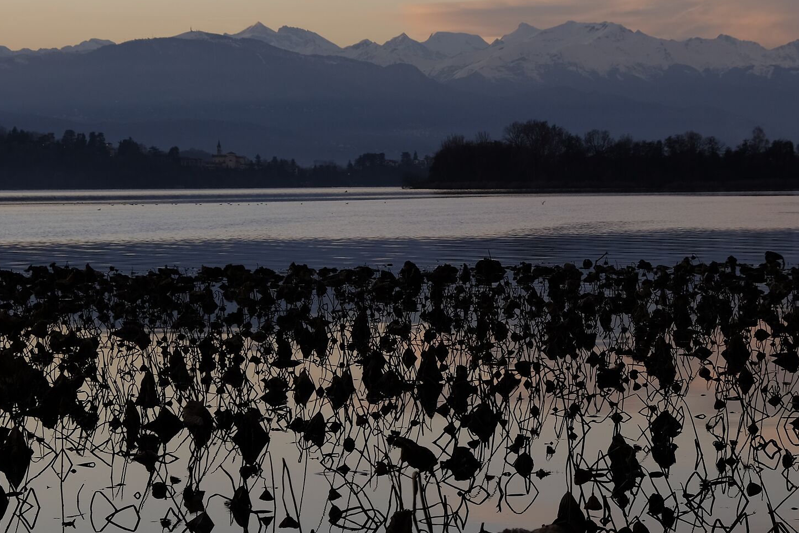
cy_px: 286
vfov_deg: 9.9
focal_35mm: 138
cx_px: 465
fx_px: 3063
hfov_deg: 14.9
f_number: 6.4
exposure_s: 1/85
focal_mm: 55
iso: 200
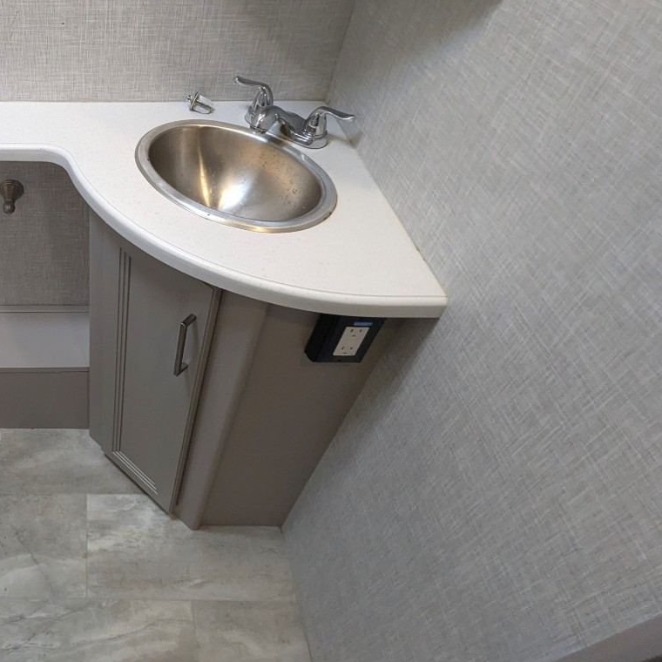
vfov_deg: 59.7
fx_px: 563
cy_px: 229
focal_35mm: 26
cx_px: 73
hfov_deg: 53.7
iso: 404
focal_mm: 2.35
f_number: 2.2
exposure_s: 1/194
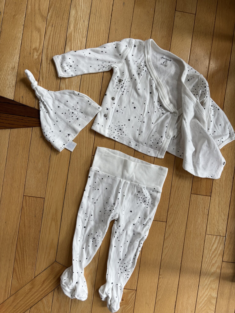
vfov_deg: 67.3
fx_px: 235
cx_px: 118
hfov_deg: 53.1
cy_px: 156
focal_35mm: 26
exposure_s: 1/121
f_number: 1.6
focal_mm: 5.96
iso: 125
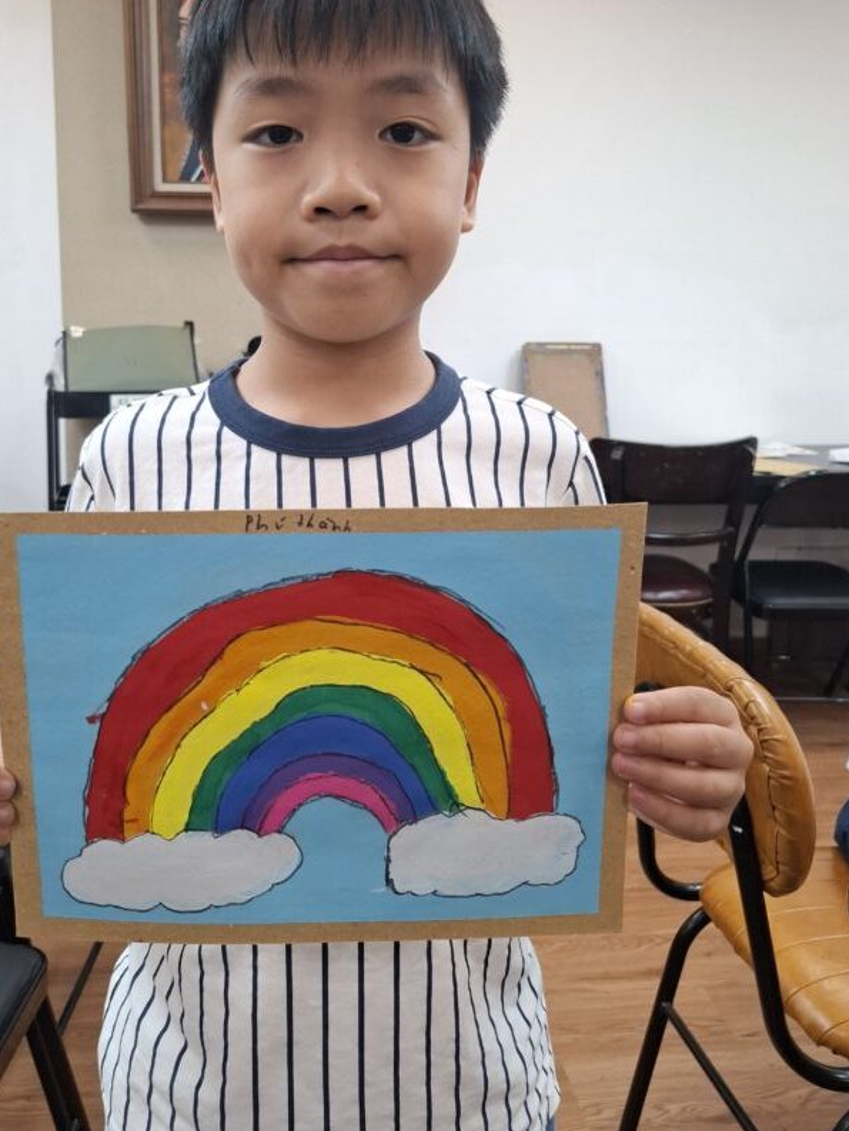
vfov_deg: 60.9
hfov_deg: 48.1
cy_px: 428
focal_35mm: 29
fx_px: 948
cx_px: 360
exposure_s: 1/100
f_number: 1.8
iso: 160
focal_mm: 5.54
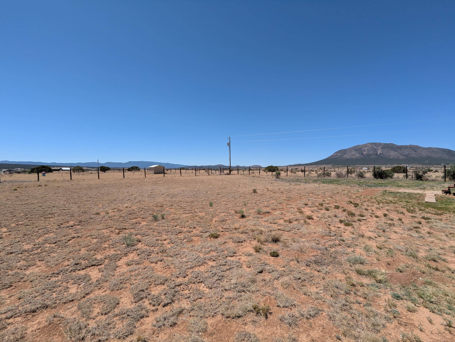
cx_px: 228
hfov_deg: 94.4
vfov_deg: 78.2
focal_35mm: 16
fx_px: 211
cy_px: 171
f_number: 2.2
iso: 49
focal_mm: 2.35
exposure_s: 1/1770
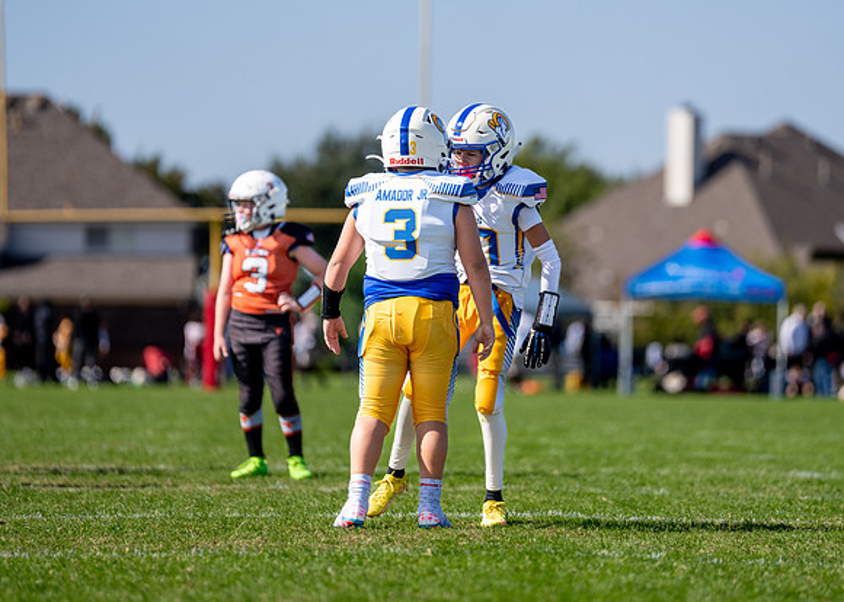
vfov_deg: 5.3
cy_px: 229
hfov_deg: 7.4
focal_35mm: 271
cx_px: 489
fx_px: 6492
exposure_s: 1/2500
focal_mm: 200
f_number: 2.8
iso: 125
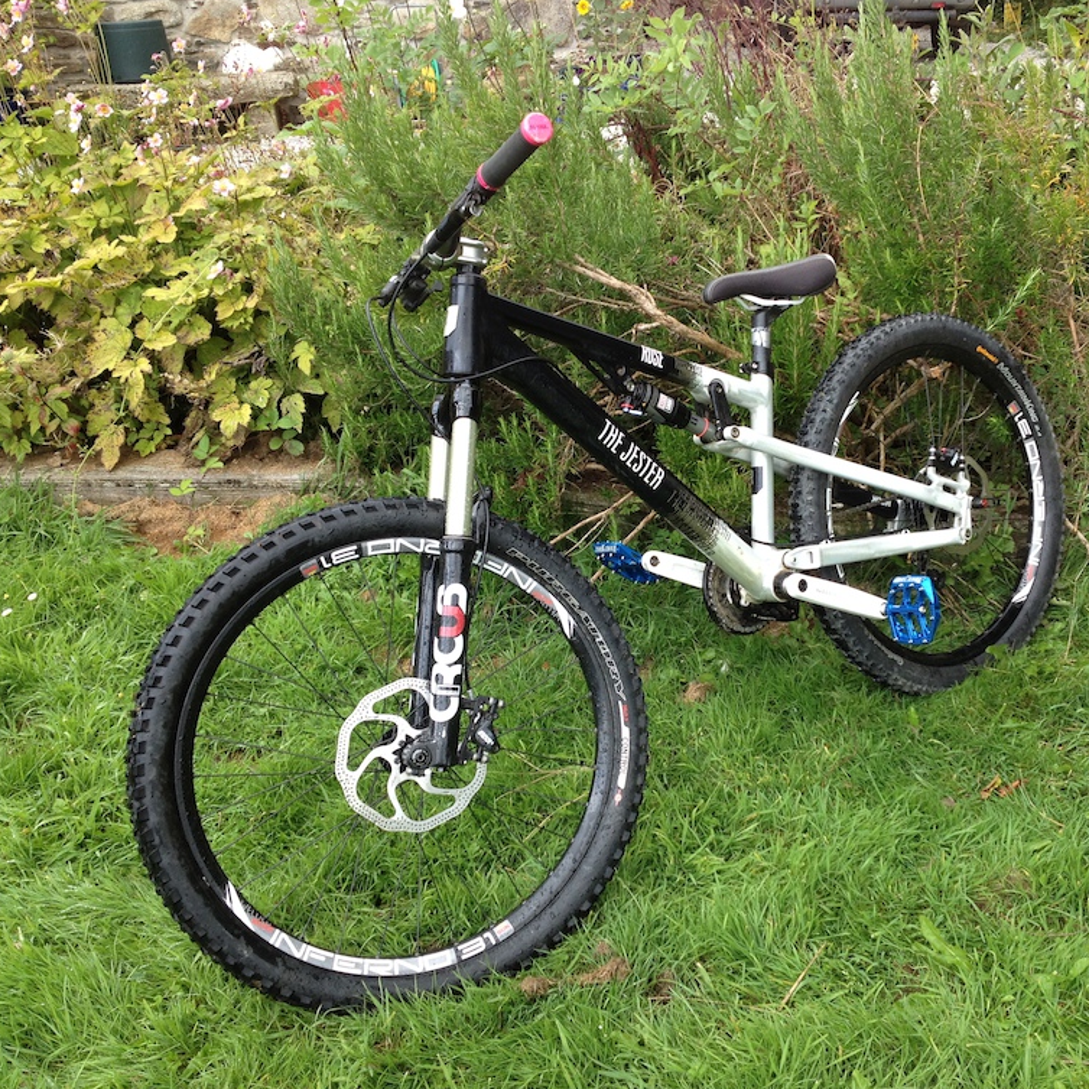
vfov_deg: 40.0
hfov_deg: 39.7
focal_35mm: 42
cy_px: 552
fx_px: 1495
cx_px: 698
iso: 50
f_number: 2.4
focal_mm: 4.28
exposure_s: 1/242
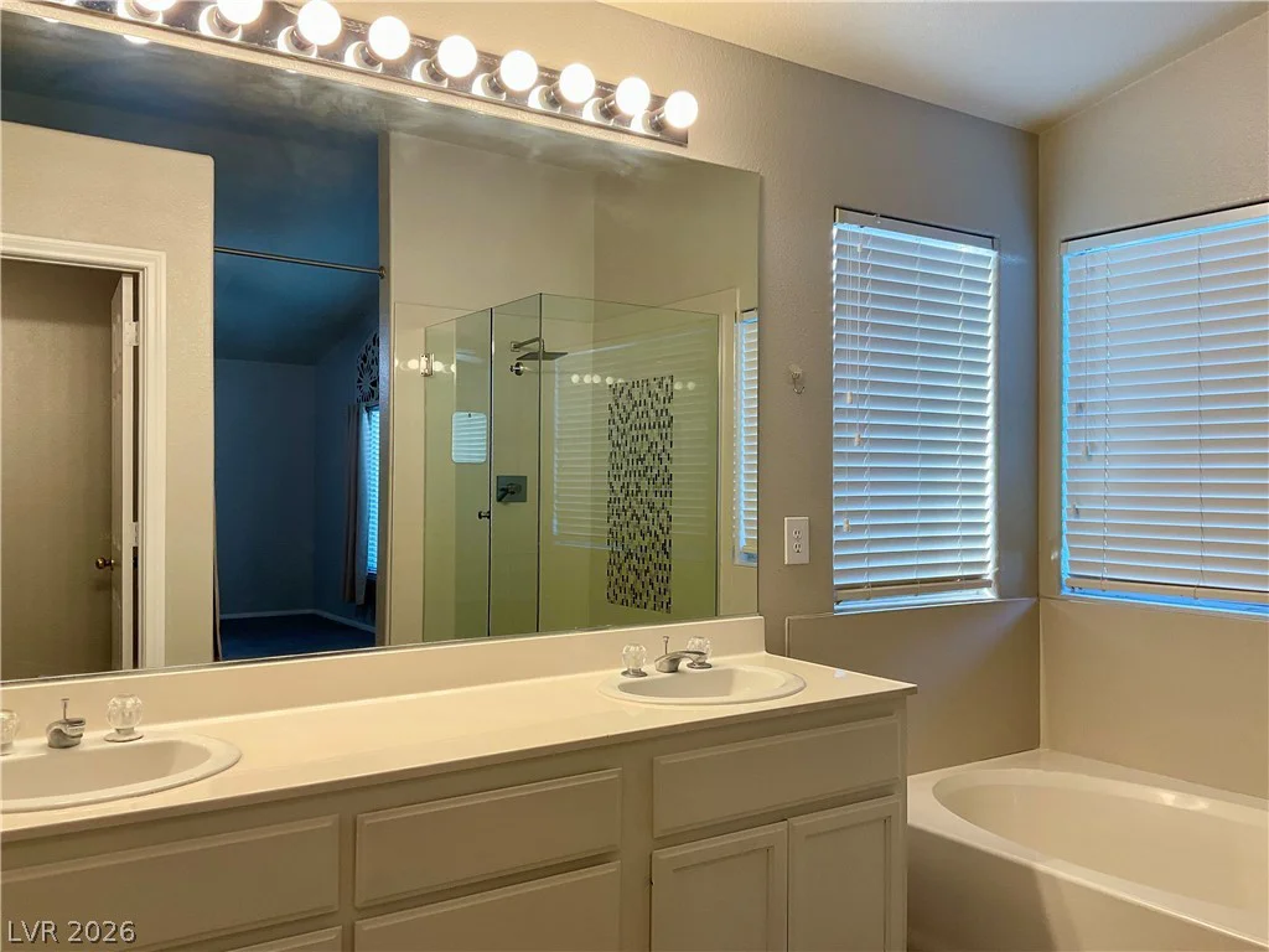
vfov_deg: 48.2
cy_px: 476
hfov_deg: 61.7
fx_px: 1063
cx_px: 634
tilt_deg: +0.1
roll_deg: -0.3
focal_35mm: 29
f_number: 1.8
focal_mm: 3
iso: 40
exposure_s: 1/60
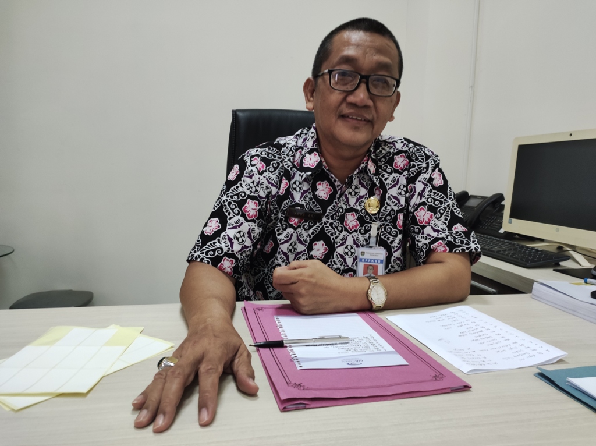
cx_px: 298
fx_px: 292
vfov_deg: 74.6
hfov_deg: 91.1
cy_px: 223
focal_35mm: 17
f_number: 1.79
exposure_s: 1/33
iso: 771
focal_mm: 4.74
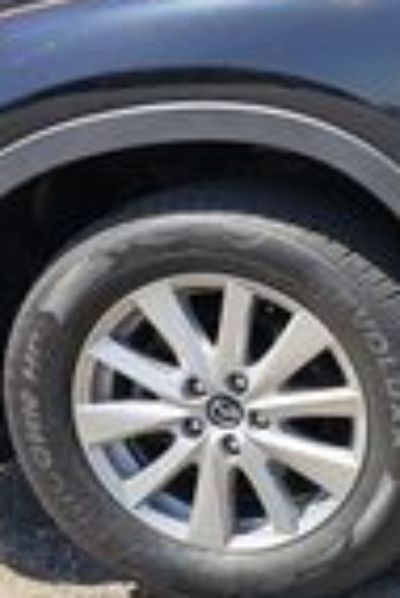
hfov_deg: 10.4
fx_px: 1795
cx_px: 1065
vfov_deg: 18.9
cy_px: 211
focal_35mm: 108
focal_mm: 6.3
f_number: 1.7
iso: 10
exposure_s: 1/358
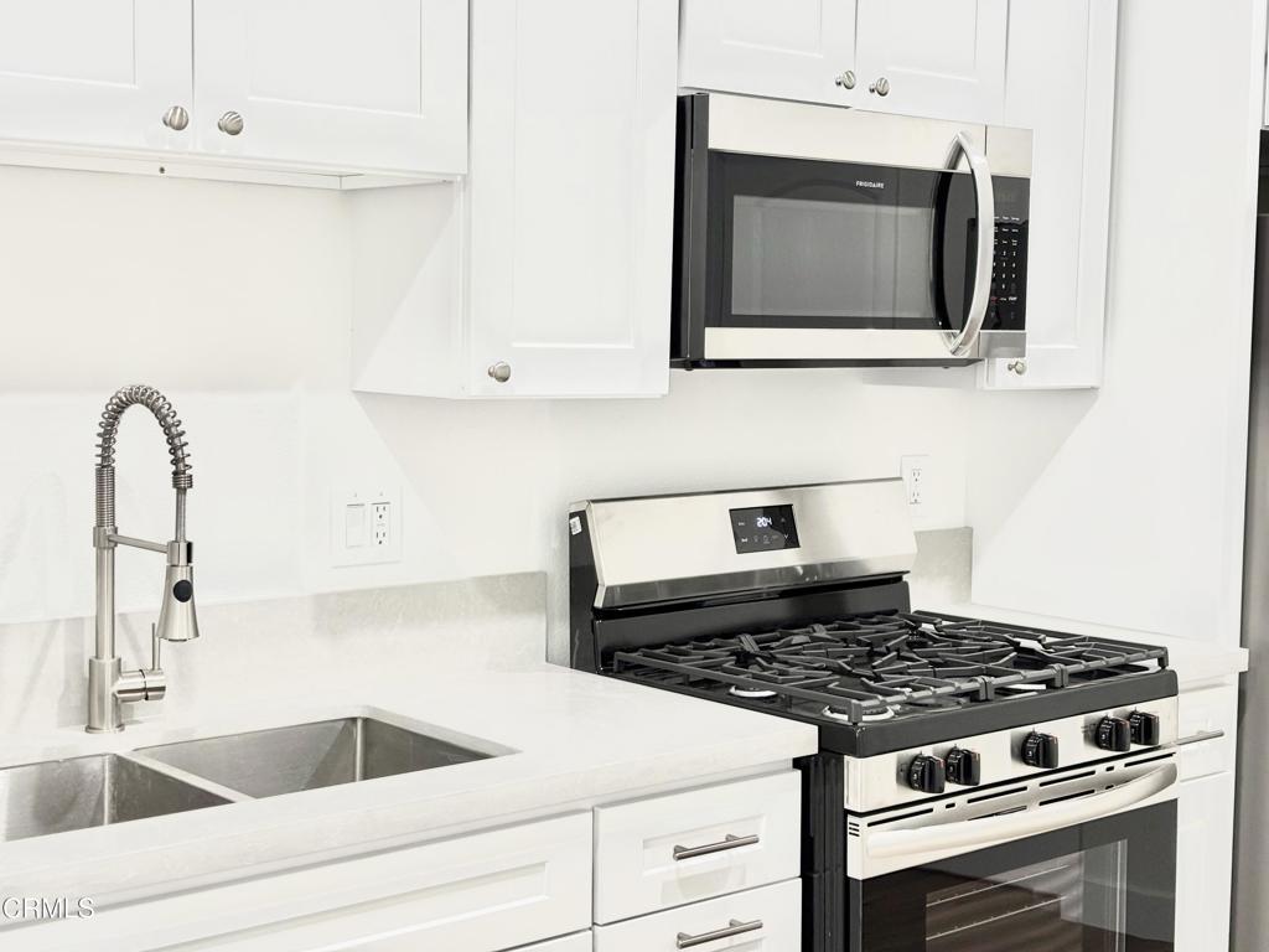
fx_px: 1906
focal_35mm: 52
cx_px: 634
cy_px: 476
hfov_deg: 36.8
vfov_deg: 28.0
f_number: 1.6
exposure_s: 1/60
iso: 125
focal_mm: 5.96
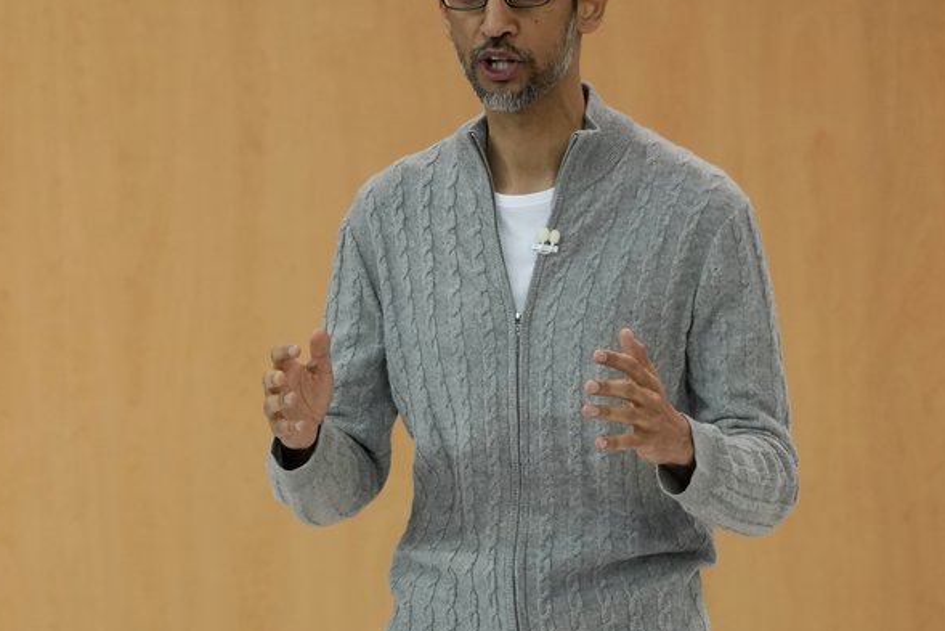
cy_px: 214
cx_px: 449
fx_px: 14440
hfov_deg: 3.7
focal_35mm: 550
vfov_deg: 2.5
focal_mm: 400
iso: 1250
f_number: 5.6
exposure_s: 1/1600
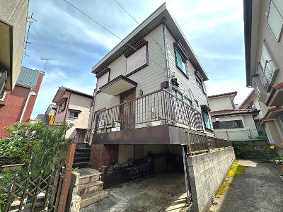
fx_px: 114
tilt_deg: +18.6
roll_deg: +0.6
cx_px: 142
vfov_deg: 85.7
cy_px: 106
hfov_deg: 102.1
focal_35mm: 14
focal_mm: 2.22
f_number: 2.2
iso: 40
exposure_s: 1/711
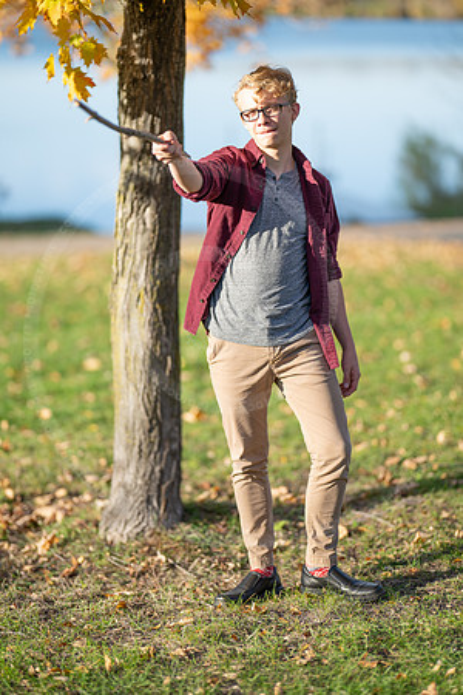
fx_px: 1640
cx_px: 232
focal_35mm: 85
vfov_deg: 23.9
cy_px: 348
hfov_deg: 16.1
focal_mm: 85
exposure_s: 1/2000
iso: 80
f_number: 1.2
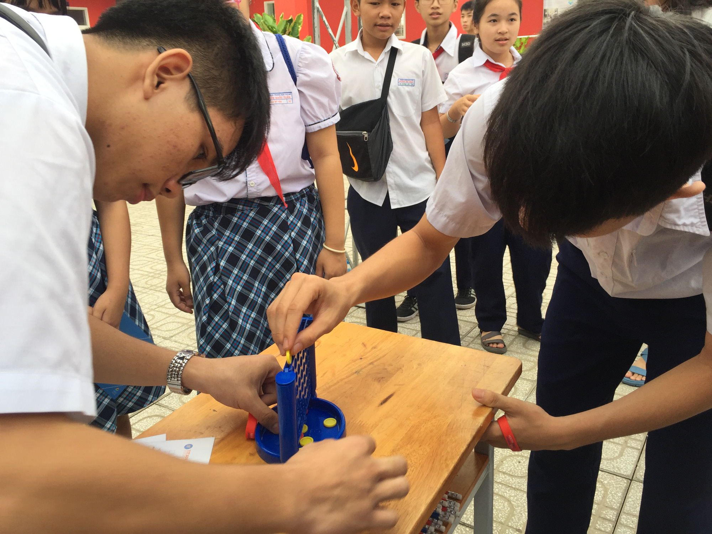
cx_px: 356
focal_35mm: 29
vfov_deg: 48.2
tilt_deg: -16.9
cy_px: 267
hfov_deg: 61.7
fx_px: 596
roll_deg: +0.1
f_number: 2.2
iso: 40
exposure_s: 1/100
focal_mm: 4.15
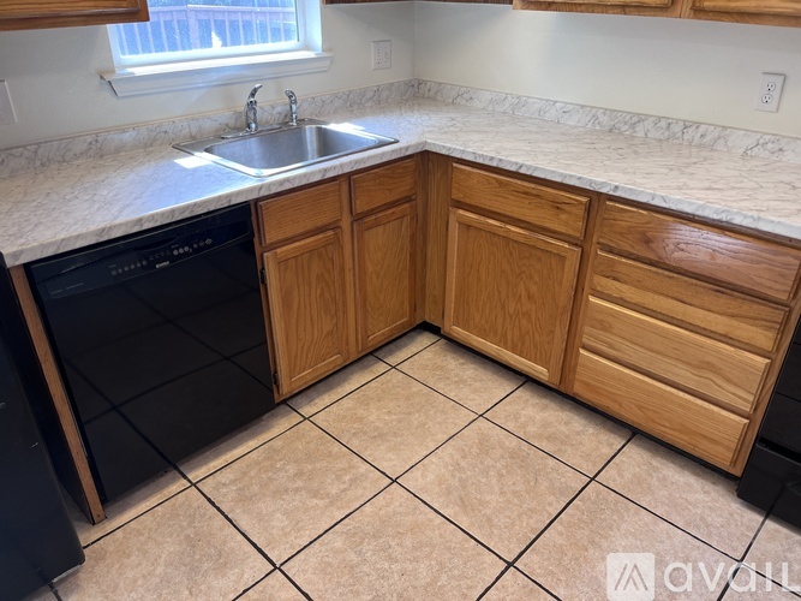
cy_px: 300
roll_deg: -0.4
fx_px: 602
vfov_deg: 53.0
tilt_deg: -27.6
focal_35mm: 26
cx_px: 400
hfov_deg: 67.3
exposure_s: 1/60
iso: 64
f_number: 1.6
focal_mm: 5.1
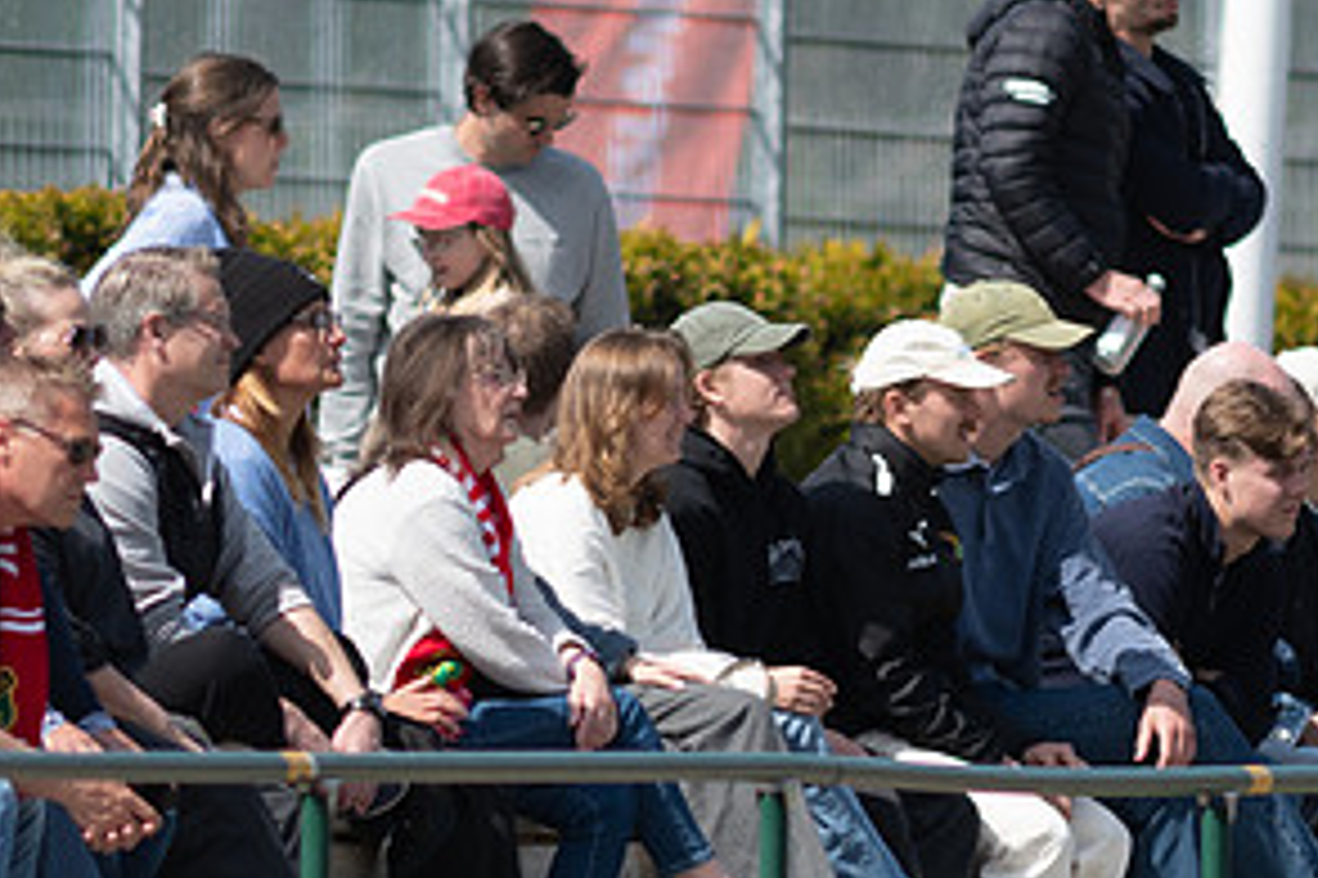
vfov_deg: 1.1
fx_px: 45224
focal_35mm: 1236
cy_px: 579
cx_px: 1044
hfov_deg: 1.7
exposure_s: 1/2000
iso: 110
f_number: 3.2
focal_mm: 300
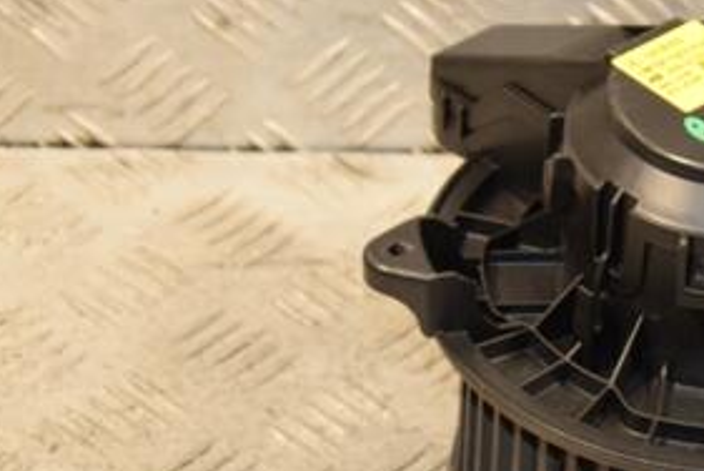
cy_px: 326
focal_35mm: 160
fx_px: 3132
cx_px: 654
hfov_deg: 12.7
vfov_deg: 8.6
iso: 800
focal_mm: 50
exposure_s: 1/100
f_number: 5
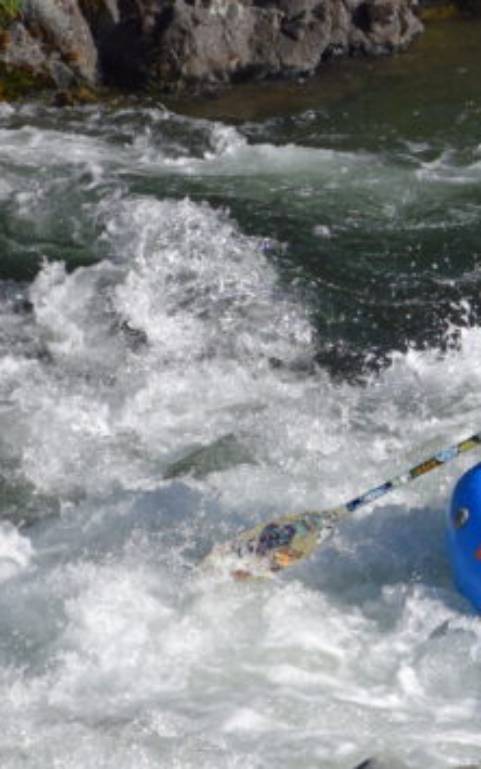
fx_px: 18471
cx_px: 1016
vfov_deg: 2.4
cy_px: 350
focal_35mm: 881
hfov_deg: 1.5
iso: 400
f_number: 6.3
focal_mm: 200
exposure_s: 1/1600
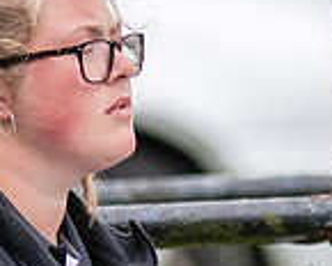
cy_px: 399
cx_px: 473
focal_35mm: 3816
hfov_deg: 0.5
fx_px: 37496
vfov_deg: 0.4
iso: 400
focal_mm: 300
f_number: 2.8
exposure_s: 1/4000
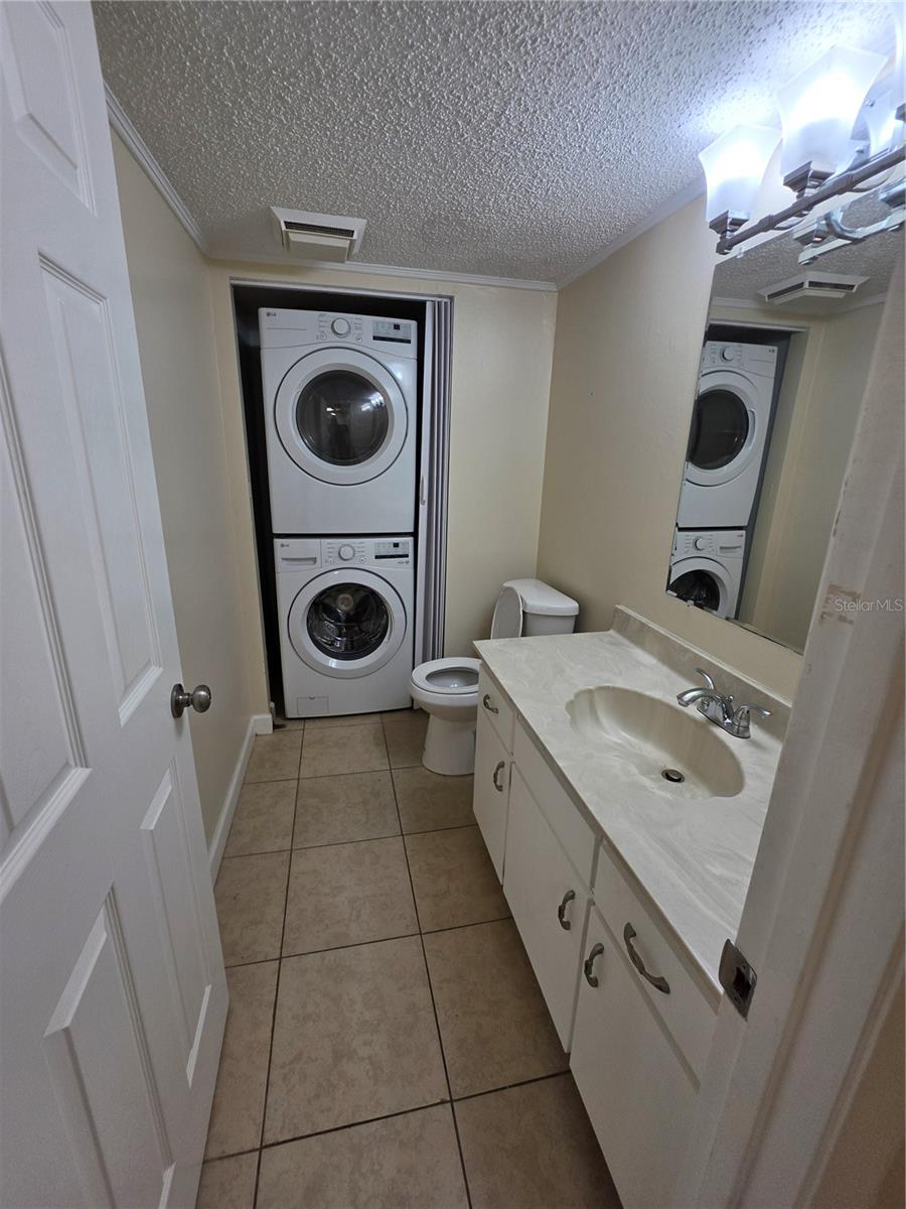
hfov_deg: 89.9
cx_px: 453
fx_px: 454
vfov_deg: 106.2
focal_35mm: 13
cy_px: 604
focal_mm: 2.2
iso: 50
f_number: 1.9
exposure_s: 1/120
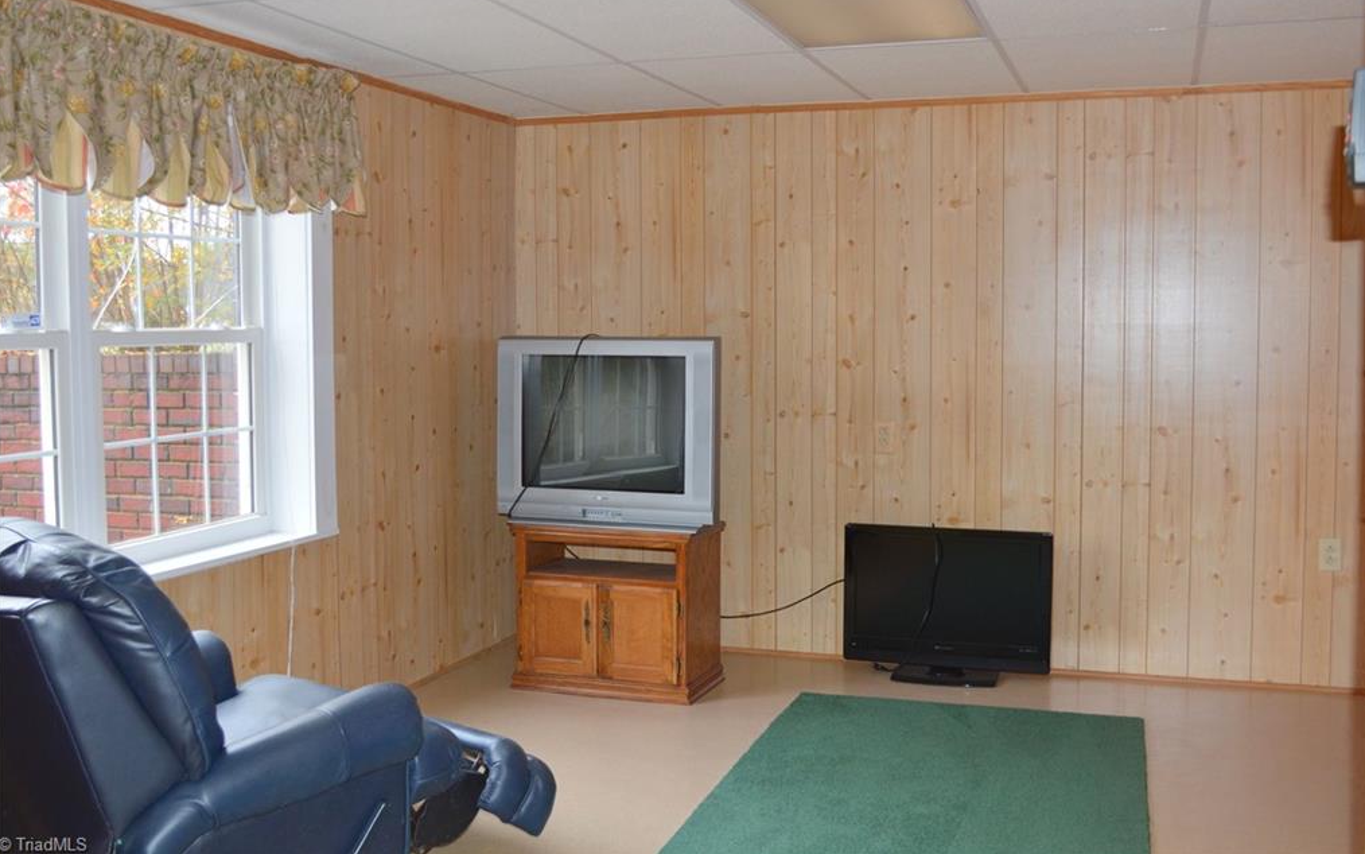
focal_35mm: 37
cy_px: 399
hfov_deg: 52.7
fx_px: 1377
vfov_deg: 34.4
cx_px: 685
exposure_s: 1/60
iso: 450
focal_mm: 24
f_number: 4
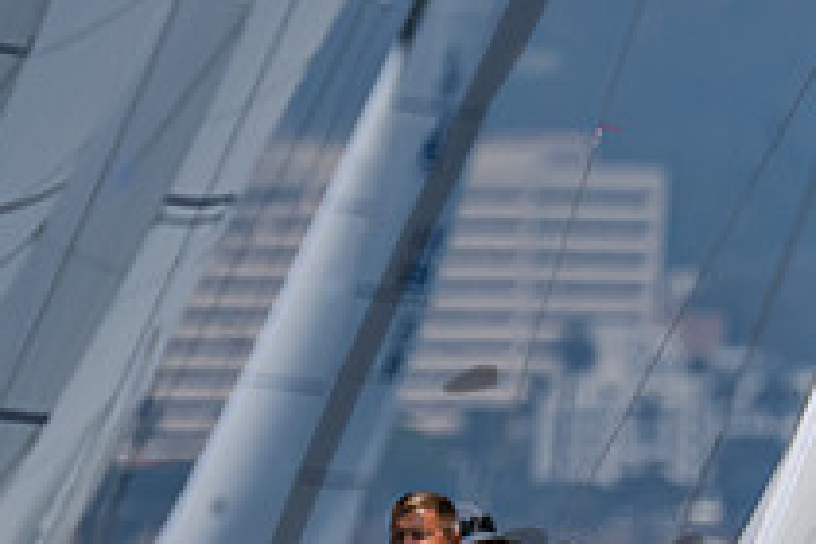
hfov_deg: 1.2
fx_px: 39097
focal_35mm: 1725
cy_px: 1011
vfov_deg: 0.8
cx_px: 1670
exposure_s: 1/2500
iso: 400
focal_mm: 330
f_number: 6.3
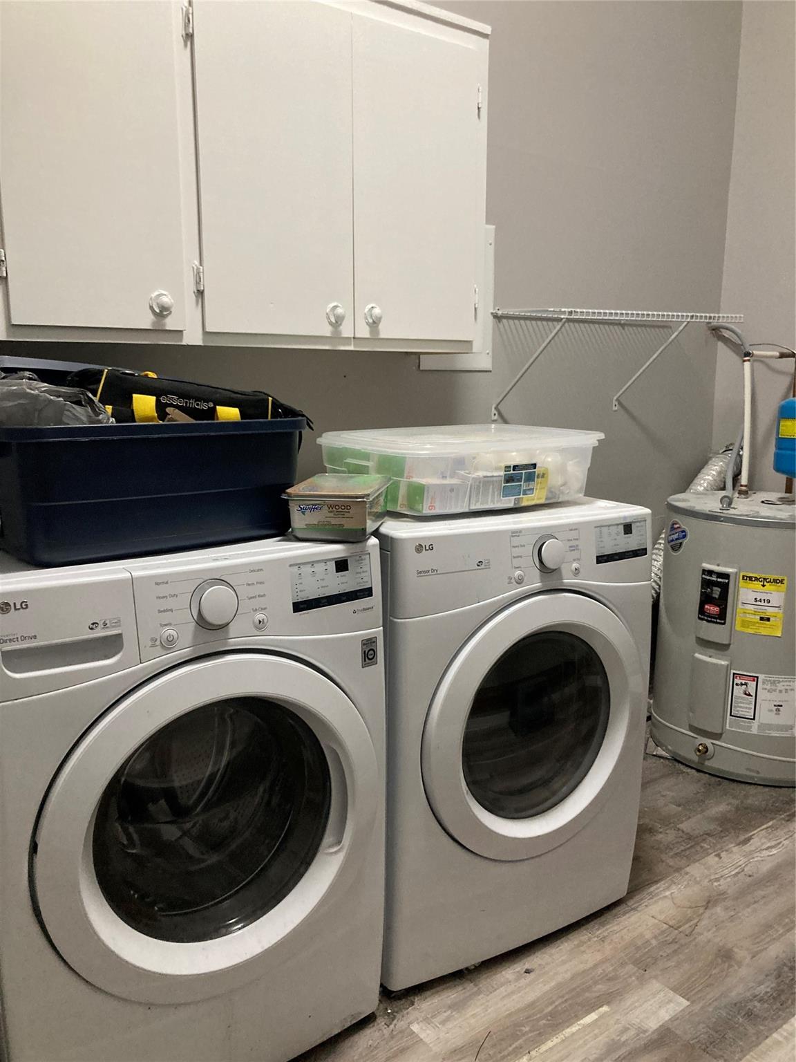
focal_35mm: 28
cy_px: 531
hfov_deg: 49.7
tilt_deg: -10.8
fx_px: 858
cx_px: 398
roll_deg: -0.8
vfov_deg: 63.4
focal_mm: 3.99
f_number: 1.8
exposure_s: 1/60
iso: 250
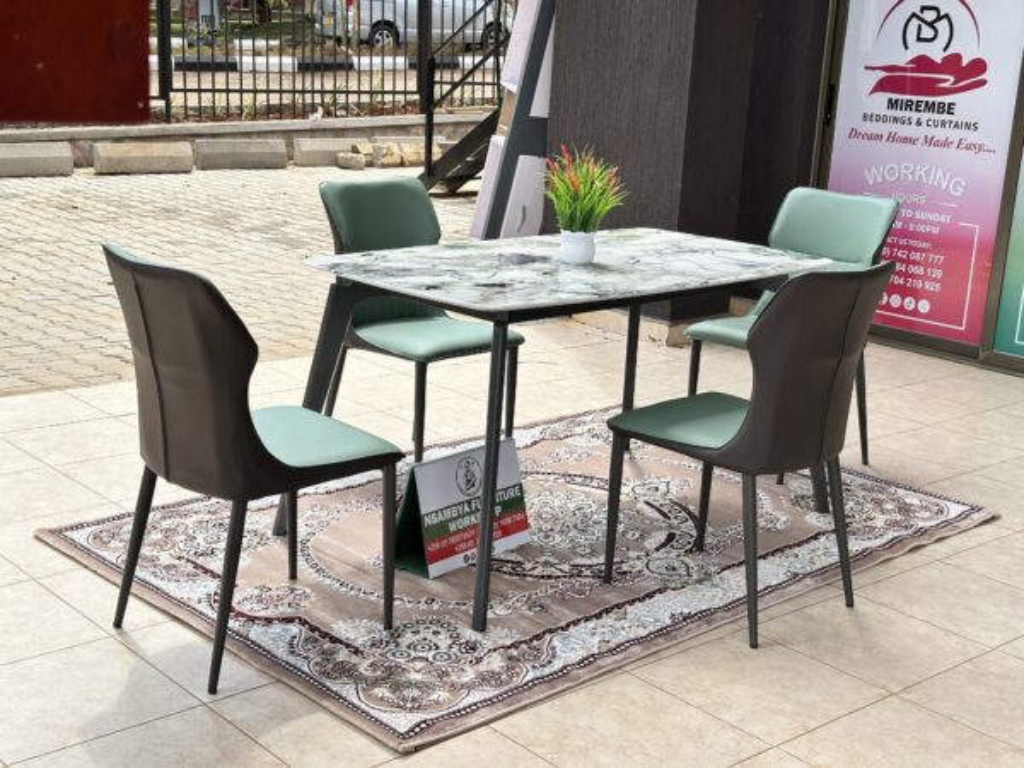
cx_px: 512
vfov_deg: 30.3
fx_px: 1420
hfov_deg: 39.7
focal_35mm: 48
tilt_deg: -11.2
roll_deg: -3.7
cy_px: 384
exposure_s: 1/1783
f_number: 1.78
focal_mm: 6.86
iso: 64
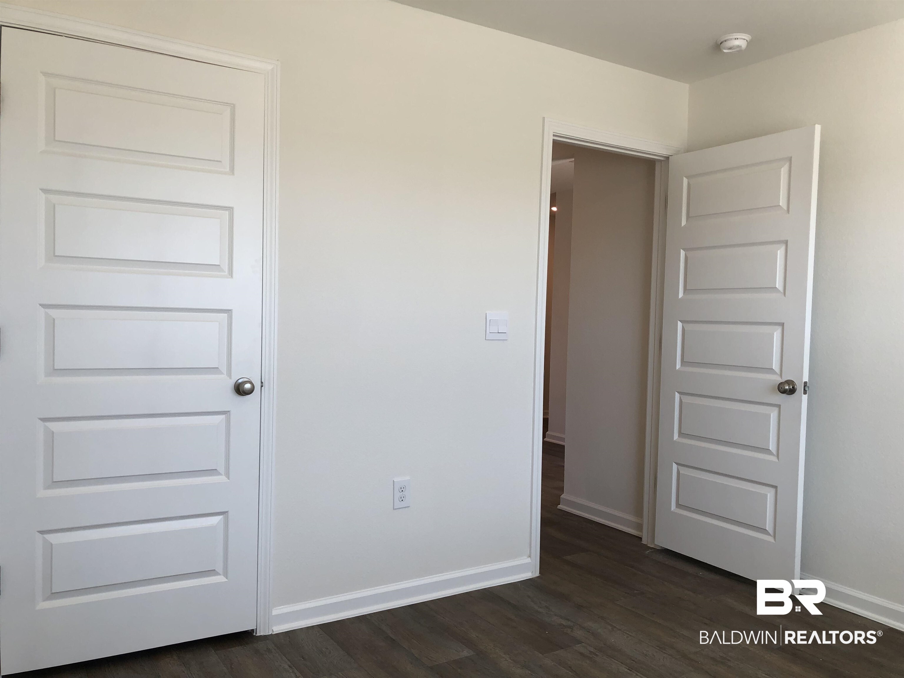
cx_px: 452
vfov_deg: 49.7
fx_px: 731
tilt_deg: -2.9
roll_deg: -0.9
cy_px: 339
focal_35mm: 28
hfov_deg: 63.4
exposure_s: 1/120
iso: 32
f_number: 1.8
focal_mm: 3.99
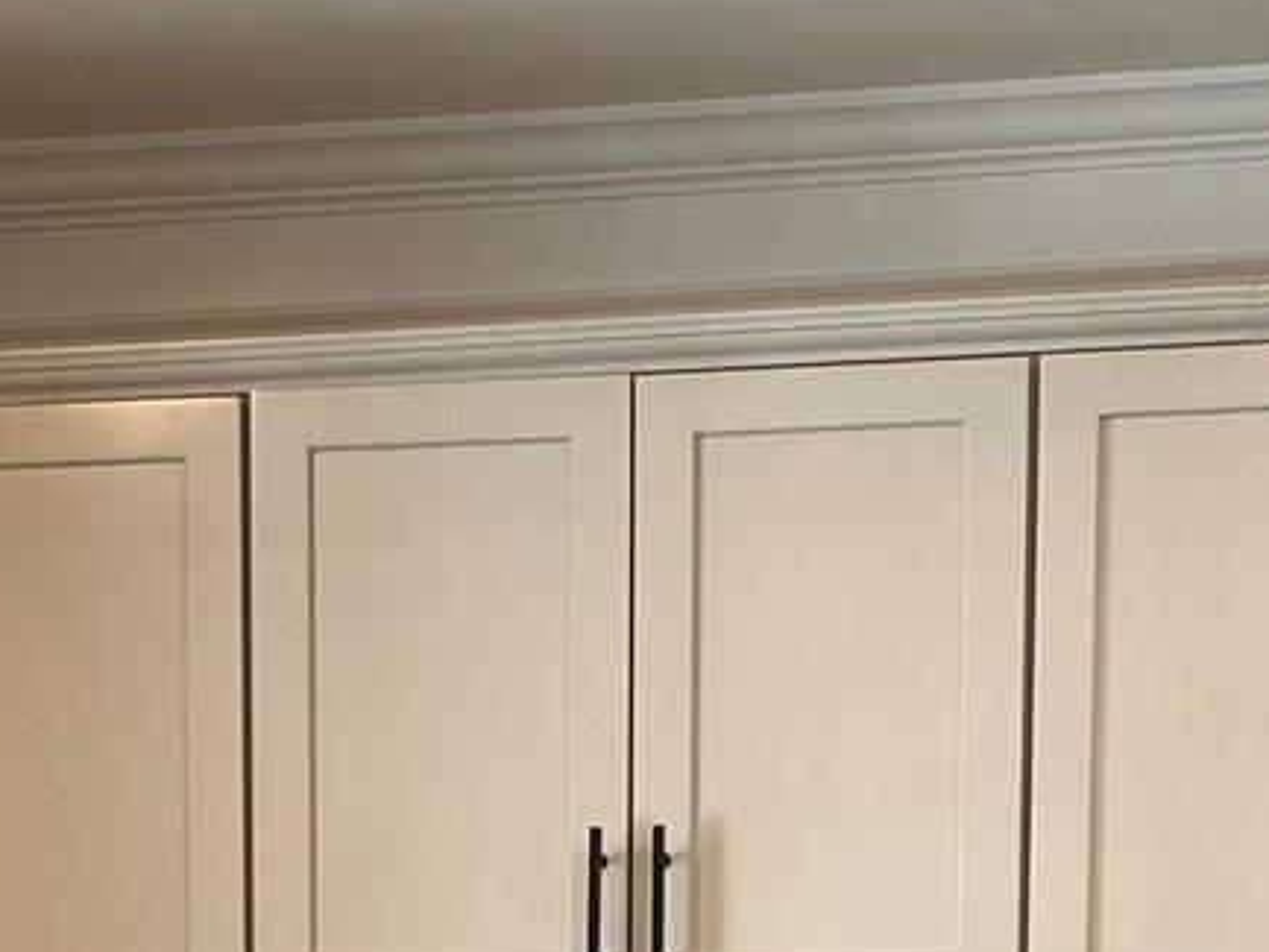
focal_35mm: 123
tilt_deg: -6.1
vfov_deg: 11.1
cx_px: 372
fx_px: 4510
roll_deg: +0.2
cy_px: 1837
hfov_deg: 16.0
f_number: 1.8
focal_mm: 4.25
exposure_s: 1/120
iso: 125
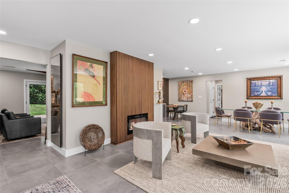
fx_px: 128
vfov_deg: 73.8
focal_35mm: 16
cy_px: 96
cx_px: 144
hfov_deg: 96.7
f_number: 8
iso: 400
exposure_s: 1/4
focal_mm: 16
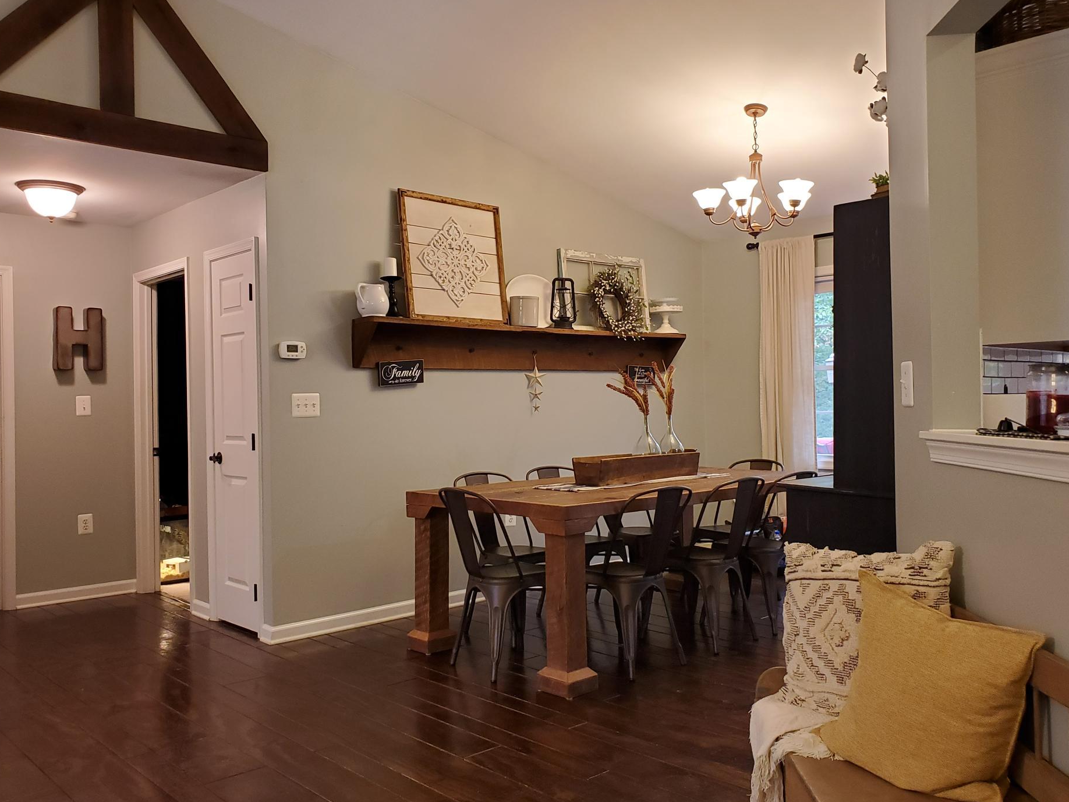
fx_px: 896
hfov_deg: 61.7
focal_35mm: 29
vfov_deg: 48.2
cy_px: 424
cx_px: 532
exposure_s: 1/39
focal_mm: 4.3
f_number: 2.4
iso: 320
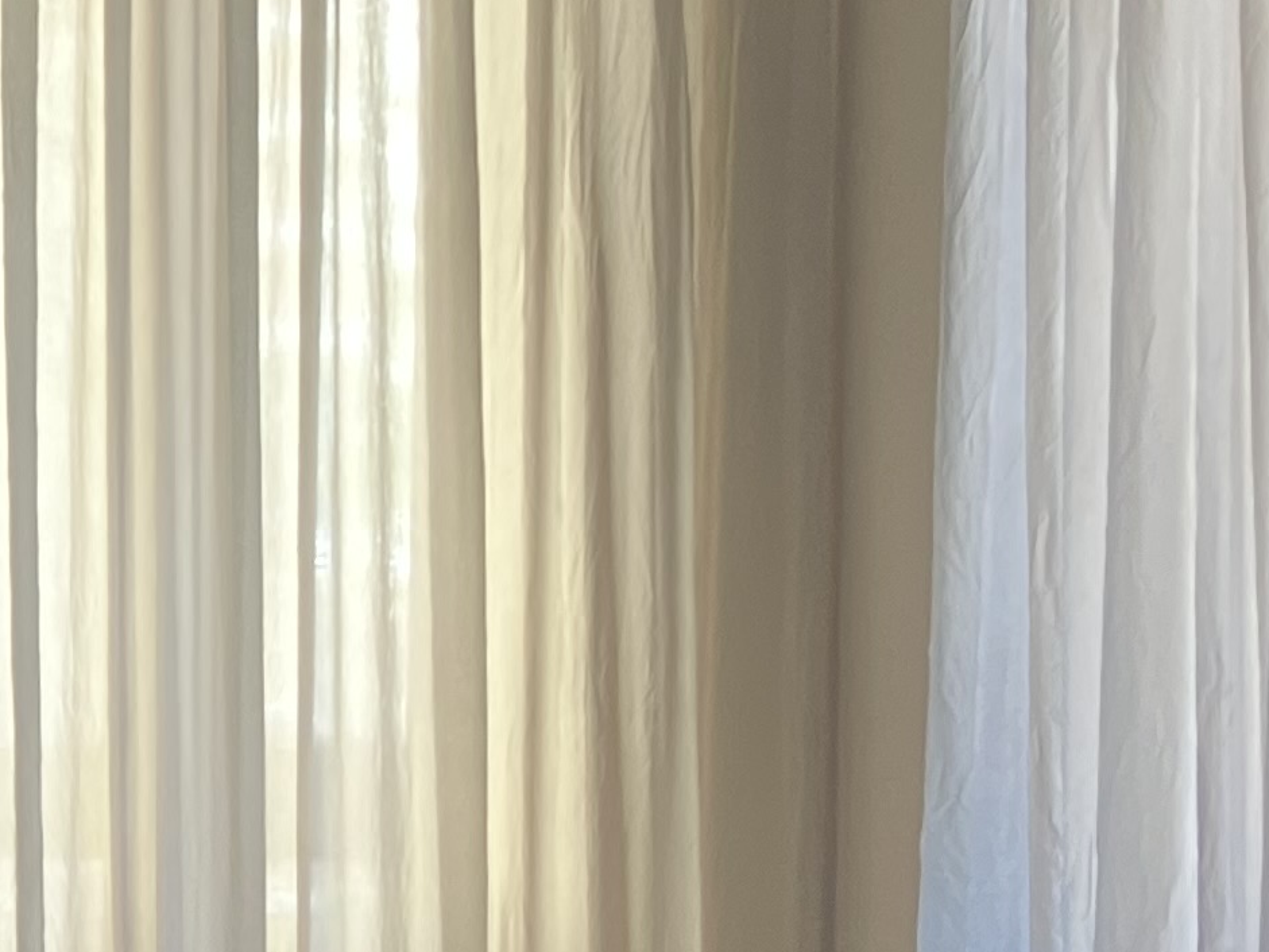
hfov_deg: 15.0
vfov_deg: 12.4
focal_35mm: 120
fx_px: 4400
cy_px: 498
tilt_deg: -2.5
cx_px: -717
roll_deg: +1.7
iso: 80
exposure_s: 1/71
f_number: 1.8
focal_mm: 3.99
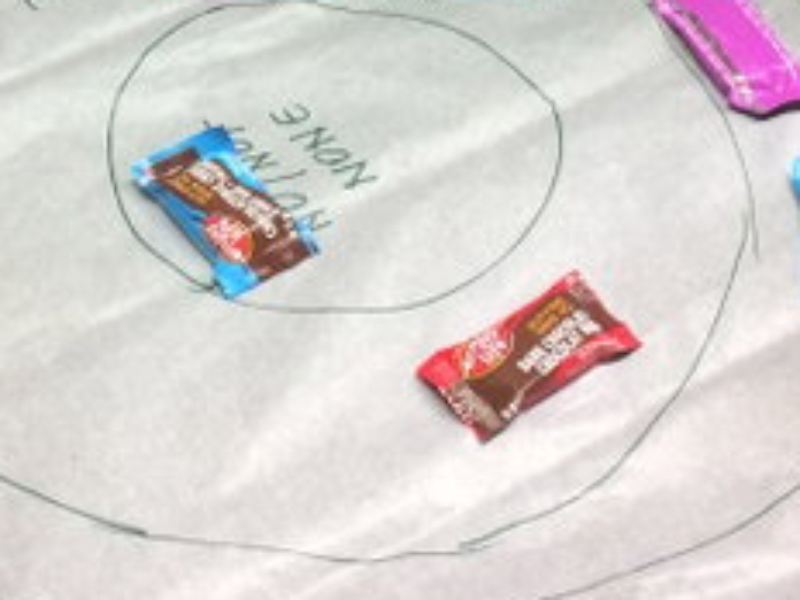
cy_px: -210
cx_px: 345
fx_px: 2219
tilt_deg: -38.2
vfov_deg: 14.6
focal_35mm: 96
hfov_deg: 20.4
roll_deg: -0.3
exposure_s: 1/30
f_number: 2.2
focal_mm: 4.15
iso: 160
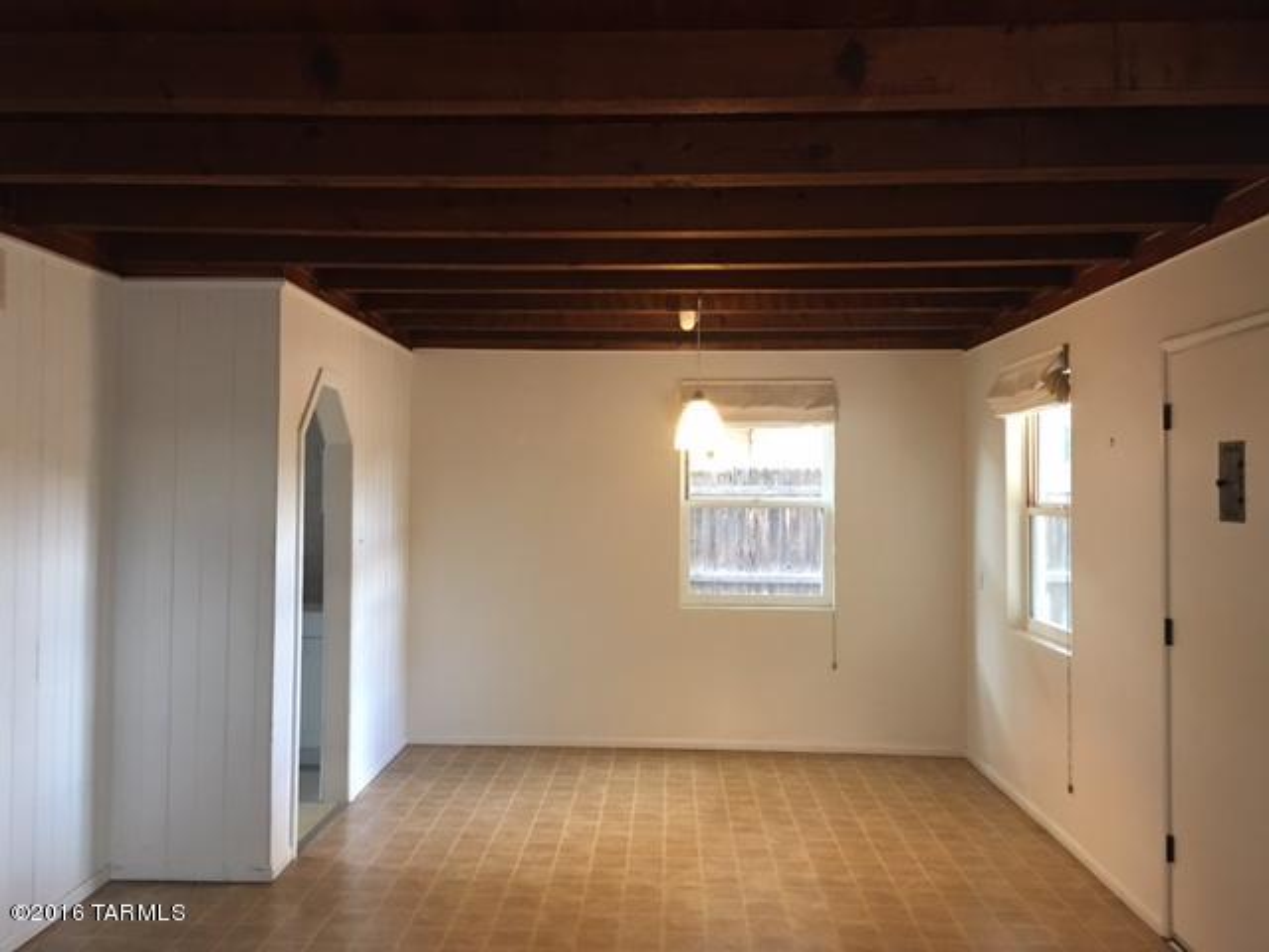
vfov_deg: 48.2
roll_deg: -0.3
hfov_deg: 61.7
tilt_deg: +1.8
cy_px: 476
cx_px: 634
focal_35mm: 29
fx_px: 1063
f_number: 2.2
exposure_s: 1/8
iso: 100
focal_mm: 4.15
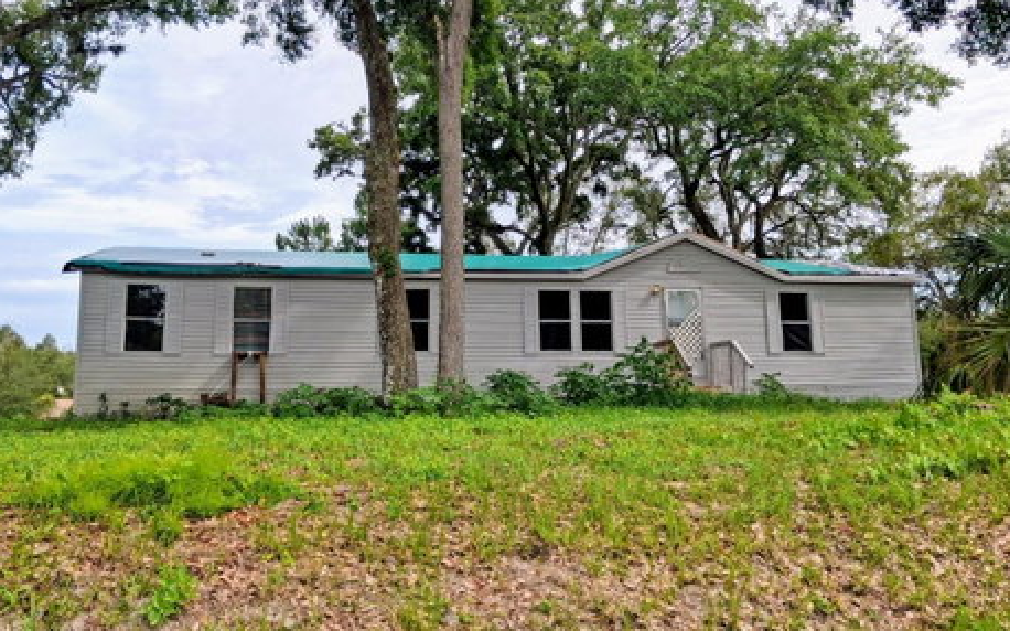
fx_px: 881
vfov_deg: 39.1
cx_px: 472
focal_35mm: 32
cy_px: 227
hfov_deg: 59.6
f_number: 1.8
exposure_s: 1/594
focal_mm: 4
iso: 25
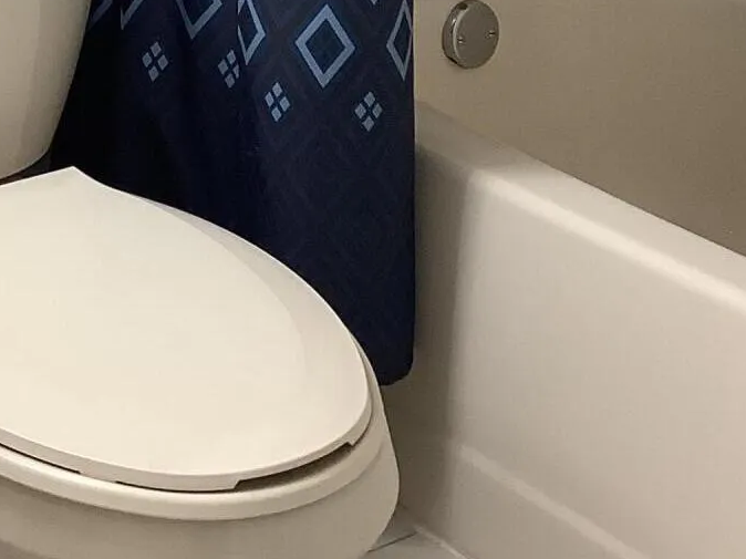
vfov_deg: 15.1
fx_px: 1982
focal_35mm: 92
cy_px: -238
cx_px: -48
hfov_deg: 20.4
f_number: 2.4
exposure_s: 1/60
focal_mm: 3.3
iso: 100
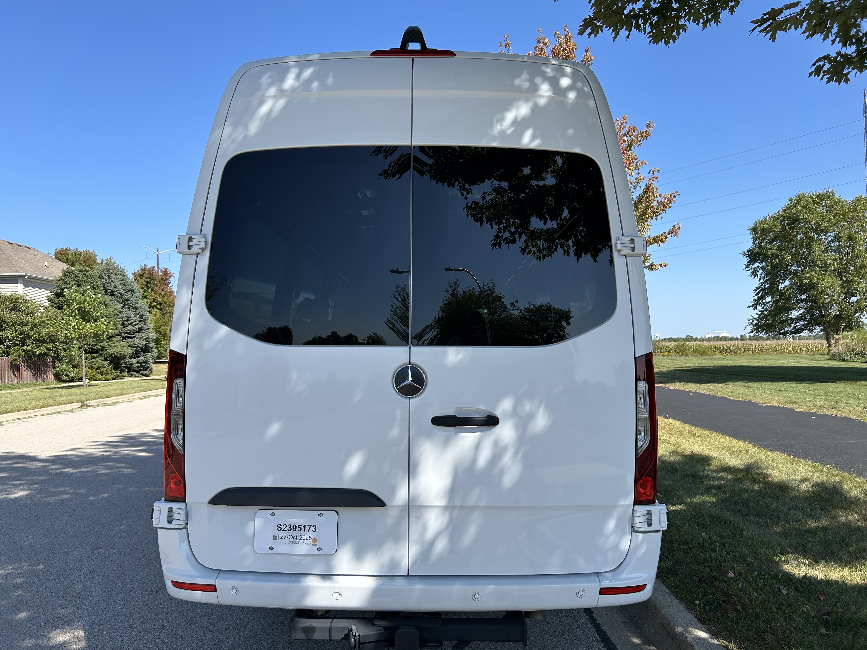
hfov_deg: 67.3
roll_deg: +1.5
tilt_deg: +1.4
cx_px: 434
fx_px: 651
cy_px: 325
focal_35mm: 26
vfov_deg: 53.1
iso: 50
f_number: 1.5
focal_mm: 5.7
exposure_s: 1/2762
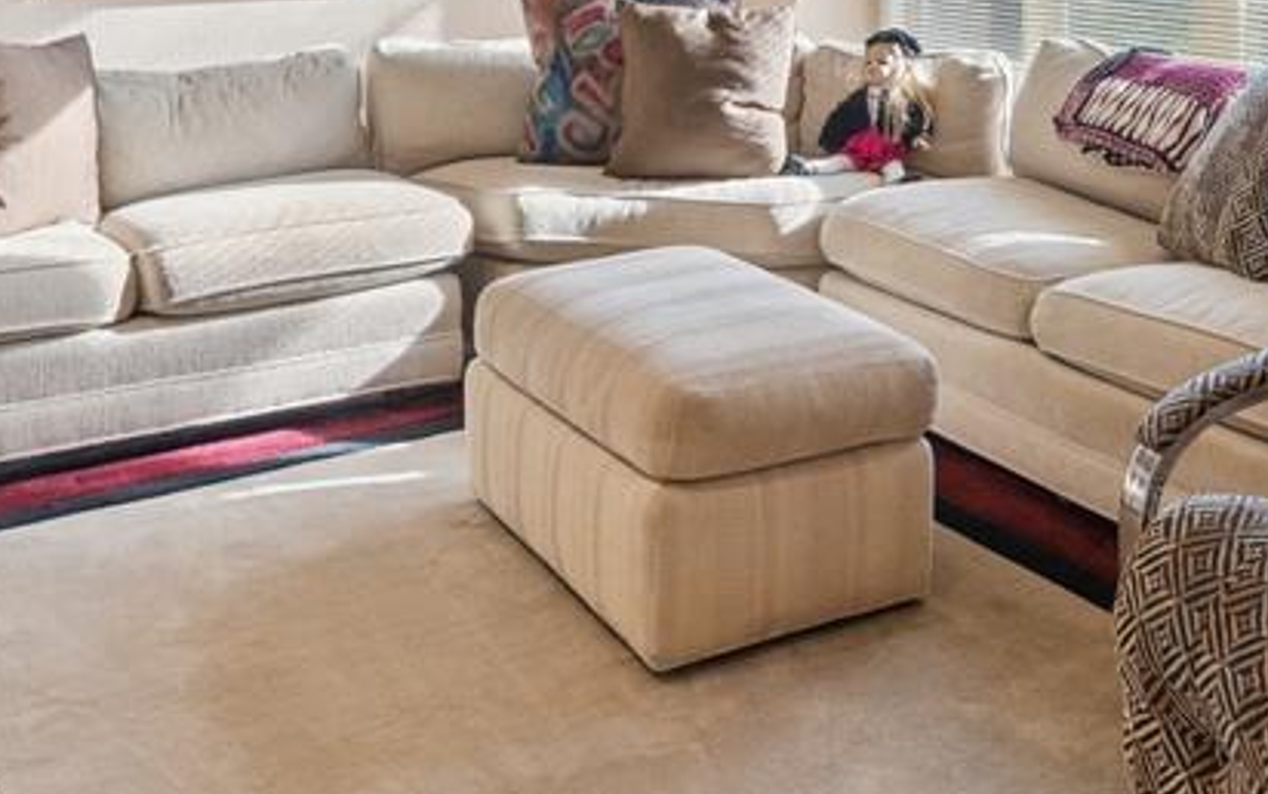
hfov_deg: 45.7
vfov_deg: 26.3
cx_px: 819
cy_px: -178
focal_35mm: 43
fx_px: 1487
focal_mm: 11.5
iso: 400
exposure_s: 1/50
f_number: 8
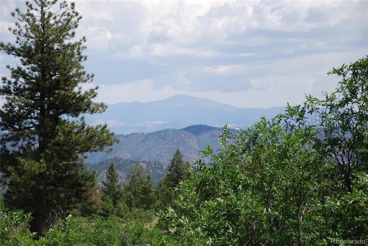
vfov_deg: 10.2
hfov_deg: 15.2
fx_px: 1381
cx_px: 184
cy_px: 123
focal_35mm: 135
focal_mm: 90
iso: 140
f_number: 5.6
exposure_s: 1/500
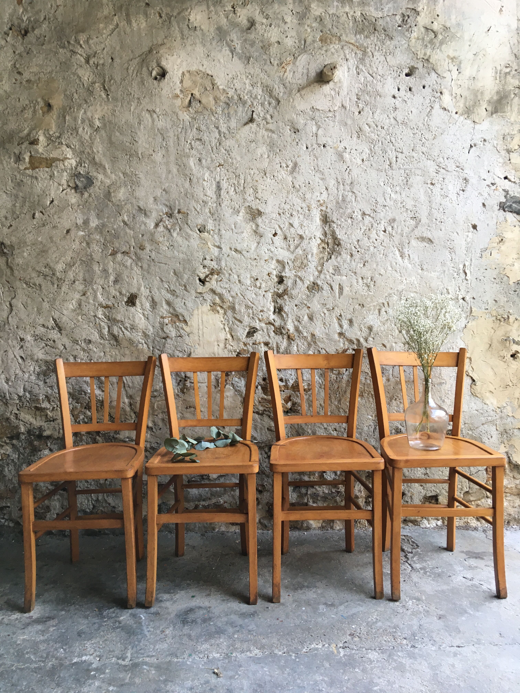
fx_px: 581
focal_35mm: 29
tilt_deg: -5.7
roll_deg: +1.5
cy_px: 346
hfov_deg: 48.2
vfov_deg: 61.7
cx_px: 260
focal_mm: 4.15
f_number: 2.2
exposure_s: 1/33
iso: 64
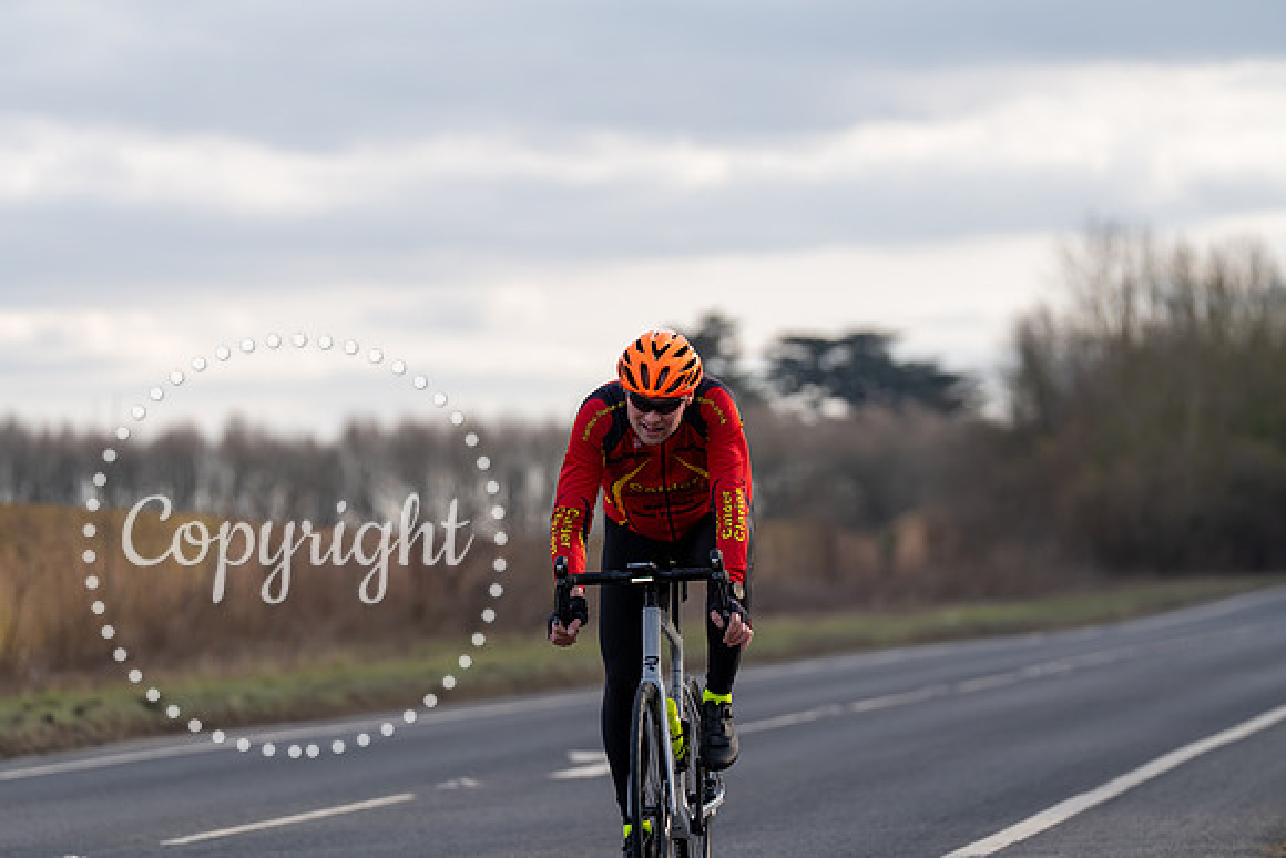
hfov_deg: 10.3
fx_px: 7146
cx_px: 643
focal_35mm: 200
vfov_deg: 6.9
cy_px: 429
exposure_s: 1/800
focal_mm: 200
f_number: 4
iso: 160
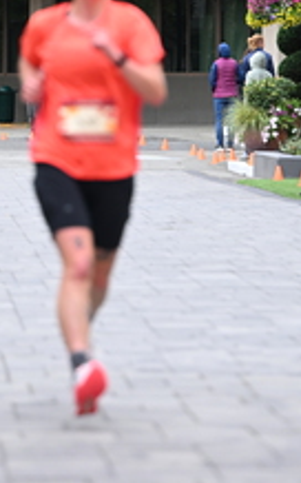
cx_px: 65
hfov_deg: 4.4
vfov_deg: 7.1
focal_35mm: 296
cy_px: 69
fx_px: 3890
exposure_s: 1/1600
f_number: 2.8
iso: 1000
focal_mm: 115
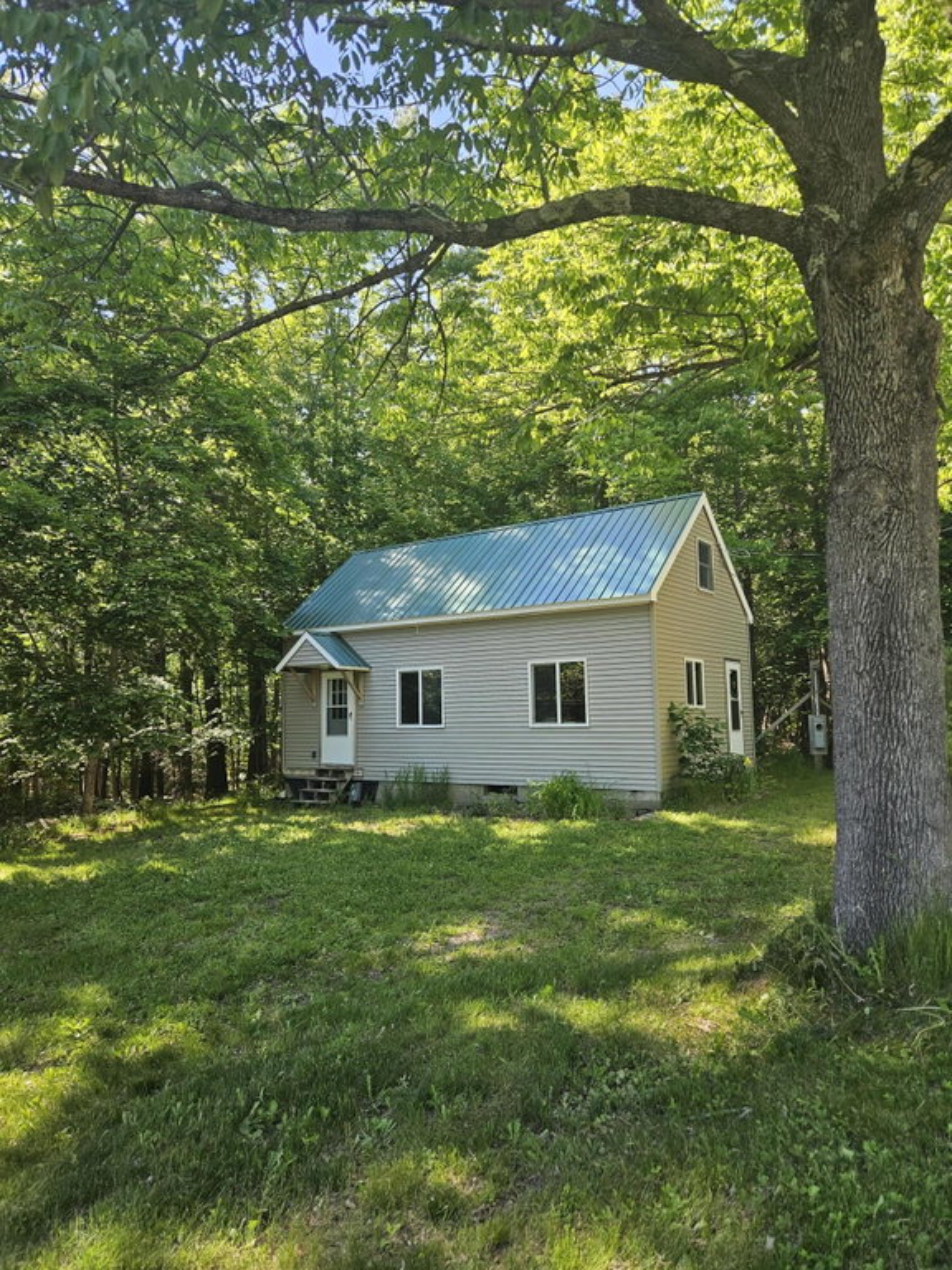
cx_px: 476
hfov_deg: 58.9
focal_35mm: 23
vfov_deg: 73.9
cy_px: 635
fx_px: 843
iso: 40
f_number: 1.8
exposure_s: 1/229
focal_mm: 5.4
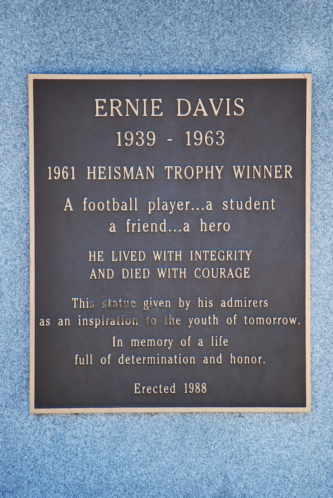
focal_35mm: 218
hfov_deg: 6.3
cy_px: 249
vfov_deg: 9.5
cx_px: 166
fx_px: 3009
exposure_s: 1/400
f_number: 5.3
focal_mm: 145
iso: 400
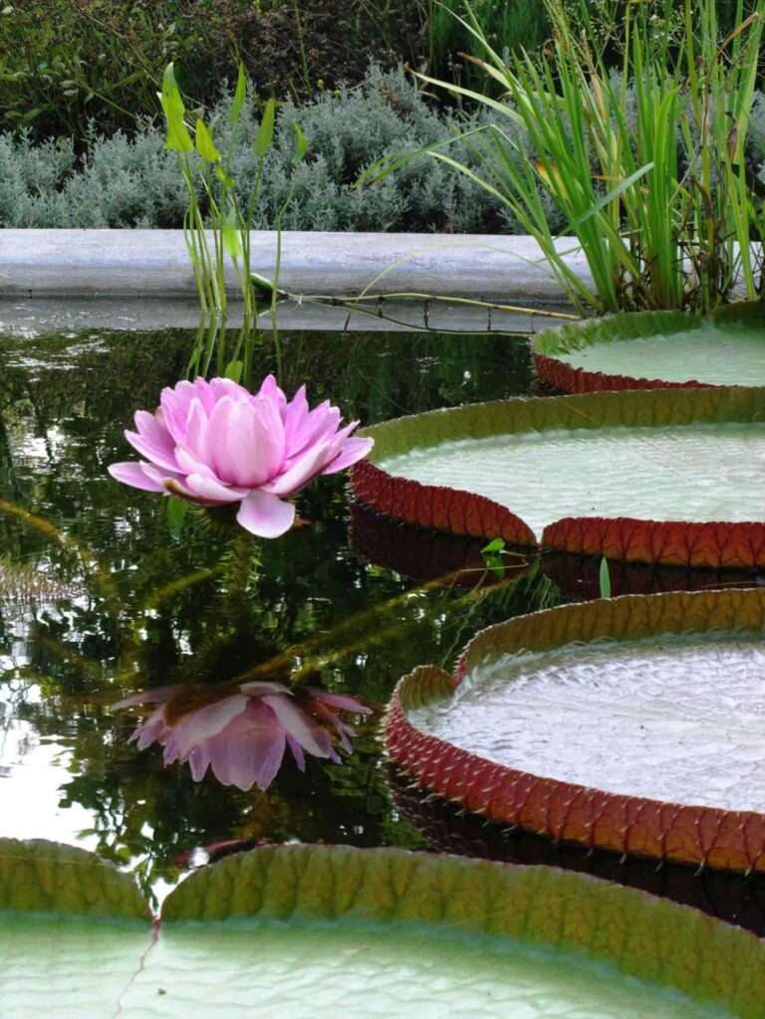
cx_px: 382
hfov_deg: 12.8
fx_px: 3418
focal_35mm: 116
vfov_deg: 17.0
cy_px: 510
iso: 50
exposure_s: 1/50.3
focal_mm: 24
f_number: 5.2
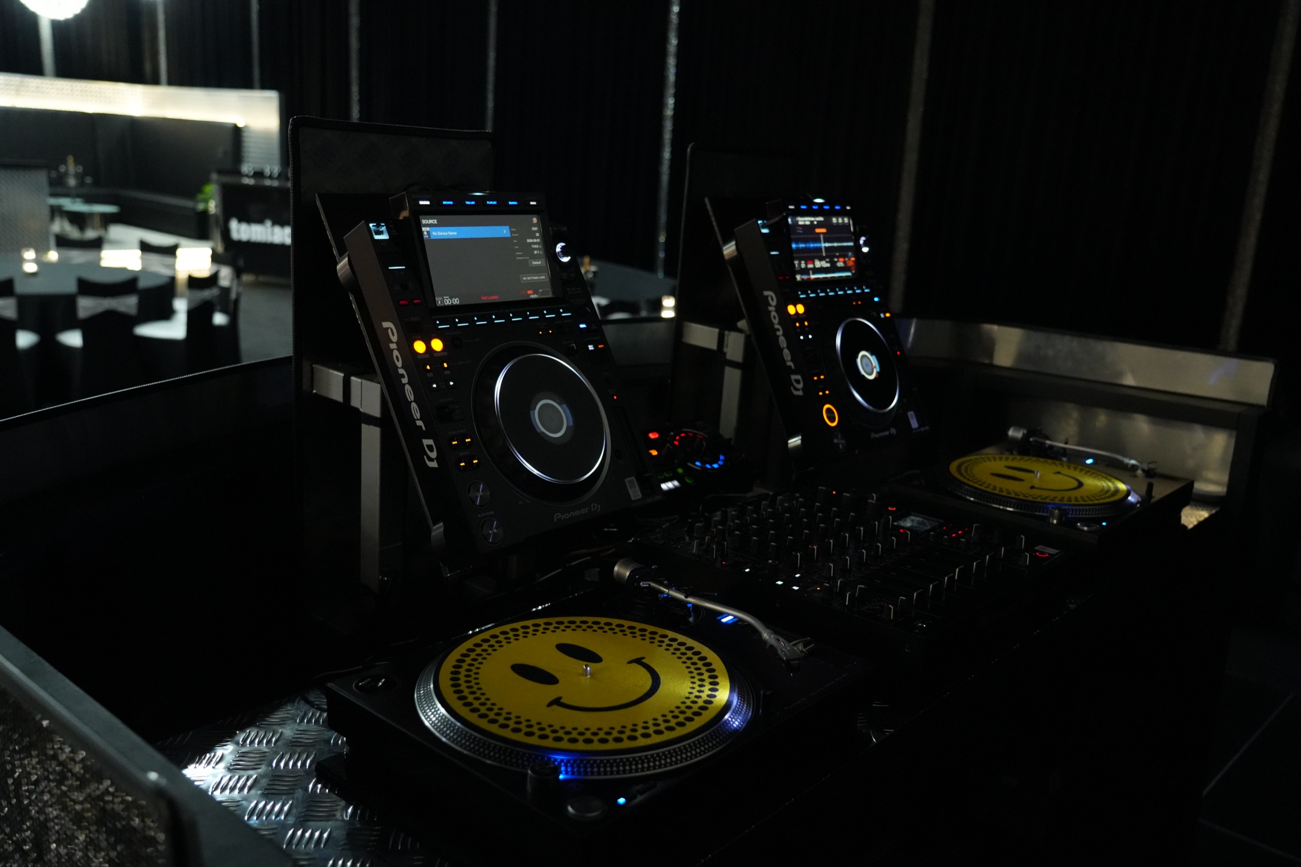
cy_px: 434
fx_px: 1120
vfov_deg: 42.3
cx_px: 650
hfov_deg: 60.3
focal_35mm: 31
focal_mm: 31
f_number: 4
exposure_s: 1/125
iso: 8000
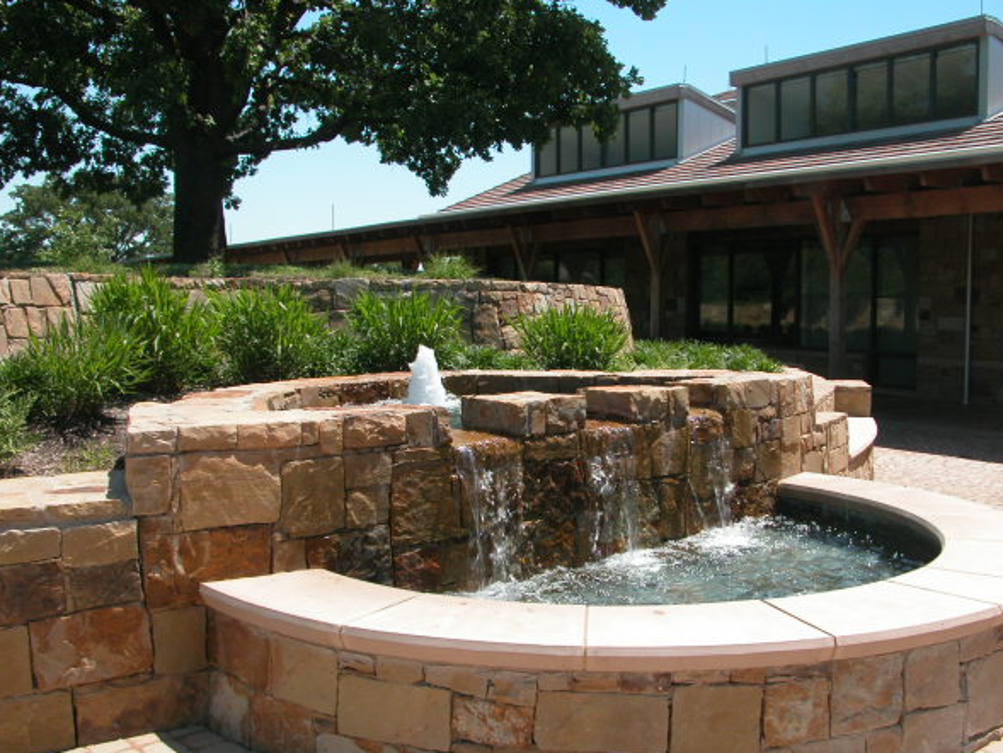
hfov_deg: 49.0
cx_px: 521
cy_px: 390
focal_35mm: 38
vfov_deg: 37.7
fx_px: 1101
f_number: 5
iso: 100
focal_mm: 8.9
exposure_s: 1/151
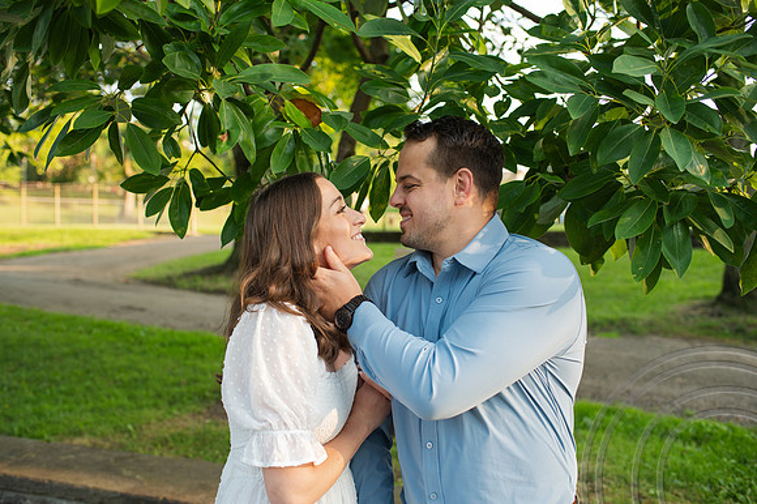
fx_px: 759
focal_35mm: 36
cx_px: 366
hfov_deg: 53.0
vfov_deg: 36.7
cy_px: 244
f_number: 3.2
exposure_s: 1/320
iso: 320
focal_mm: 35
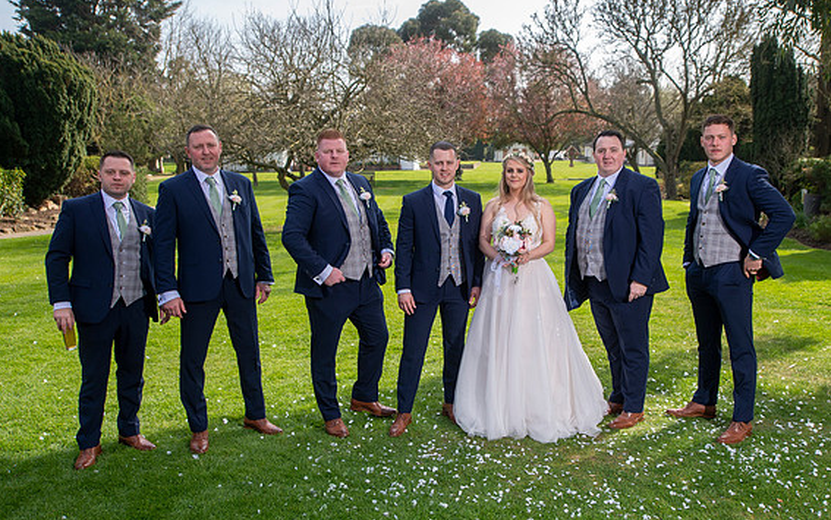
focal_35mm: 35
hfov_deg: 55.1
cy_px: 265
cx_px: 480
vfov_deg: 36.3
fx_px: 793
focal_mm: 24
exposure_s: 1/500
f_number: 3.5
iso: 125
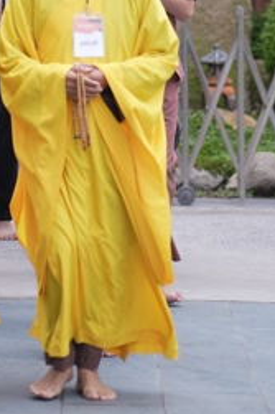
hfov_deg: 4.9
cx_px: 7
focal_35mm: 277
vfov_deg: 7.4
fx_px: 3178
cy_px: -73
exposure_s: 1/500
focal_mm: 107
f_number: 2.8
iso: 125
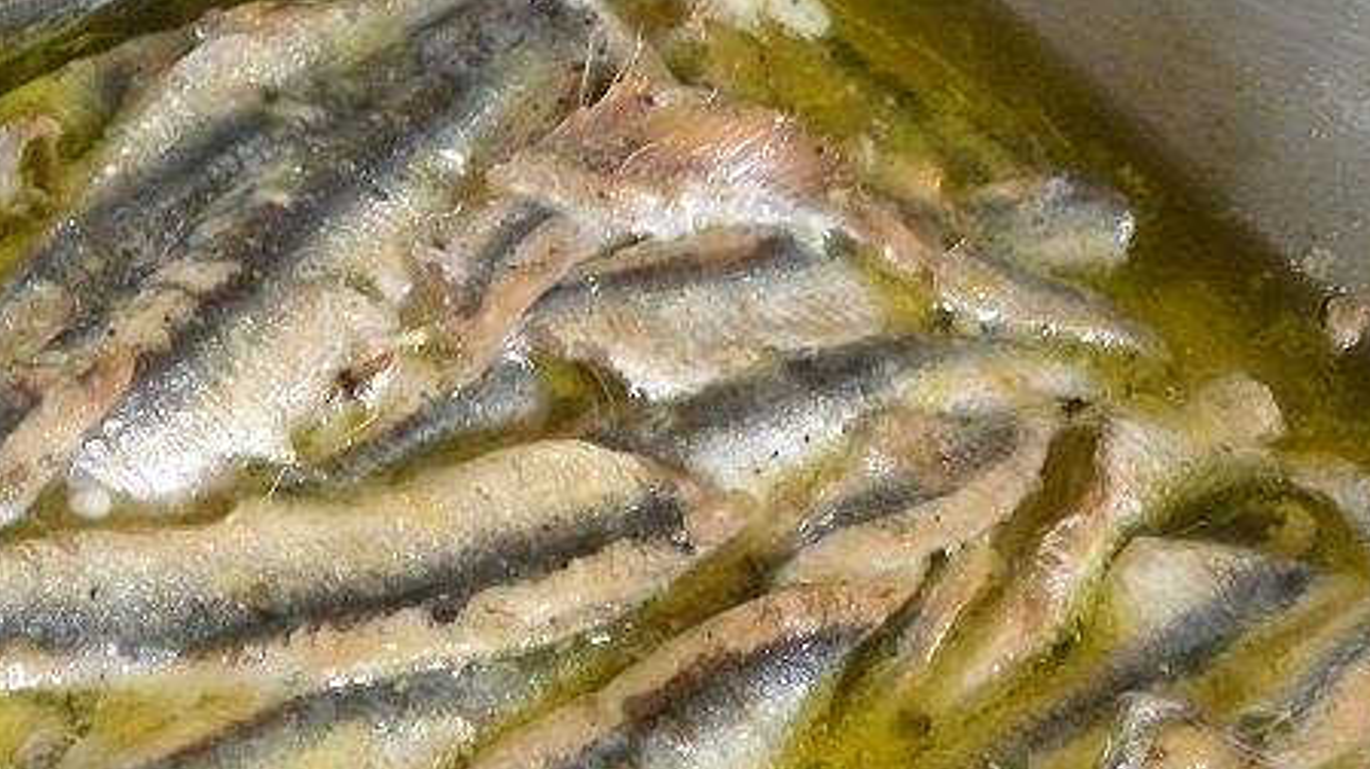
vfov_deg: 11.8
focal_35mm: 101
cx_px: 284
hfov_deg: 20.9
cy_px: 809
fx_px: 3667
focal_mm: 9.2
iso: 400
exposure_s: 1/14
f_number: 3.5
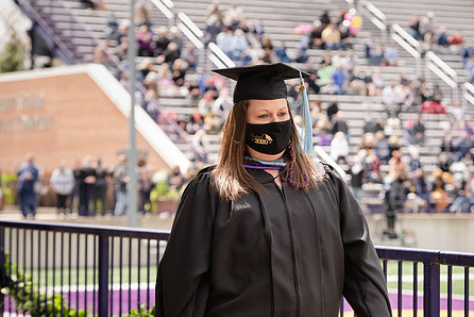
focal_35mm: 143
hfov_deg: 14.3
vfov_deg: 9.6
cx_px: 306
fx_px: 1884
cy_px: 187
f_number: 5.6
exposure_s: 1/500
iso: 400
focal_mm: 110
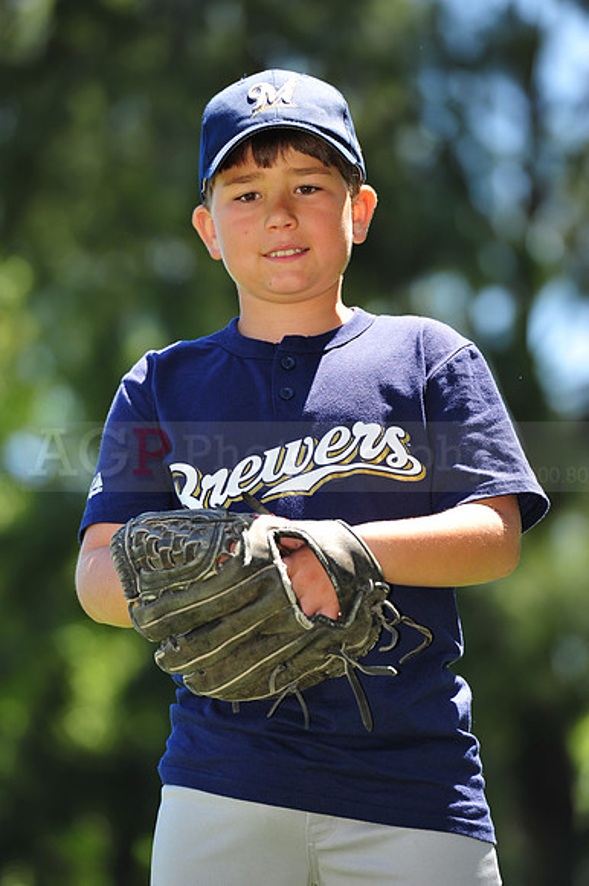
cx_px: 294
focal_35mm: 200
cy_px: 443
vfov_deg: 10.3
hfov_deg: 6.9
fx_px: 4914
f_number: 4
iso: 200
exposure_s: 1/400
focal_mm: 200
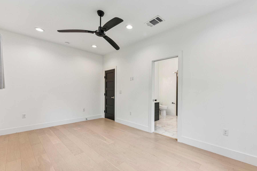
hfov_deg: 96.5
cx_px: 139
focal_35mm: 16
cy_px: 92
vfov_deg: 73.6
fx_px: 114
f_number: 8
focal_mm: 14
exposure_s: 1/15
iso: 200
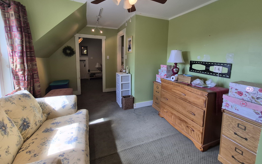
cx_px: 135
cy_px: 70
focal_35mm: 15
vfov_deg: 74.3
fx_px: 107
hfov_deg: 101.4
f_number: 2.2
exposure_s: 1/60
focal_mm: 1.74
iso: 80
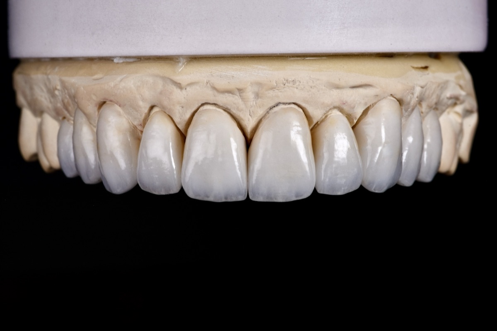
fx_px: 2070
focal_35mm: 150
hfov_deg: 13.7
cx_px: 248
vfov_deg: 9.1
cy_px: 166
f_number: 22
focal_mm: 100
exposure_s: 1/125
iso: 125
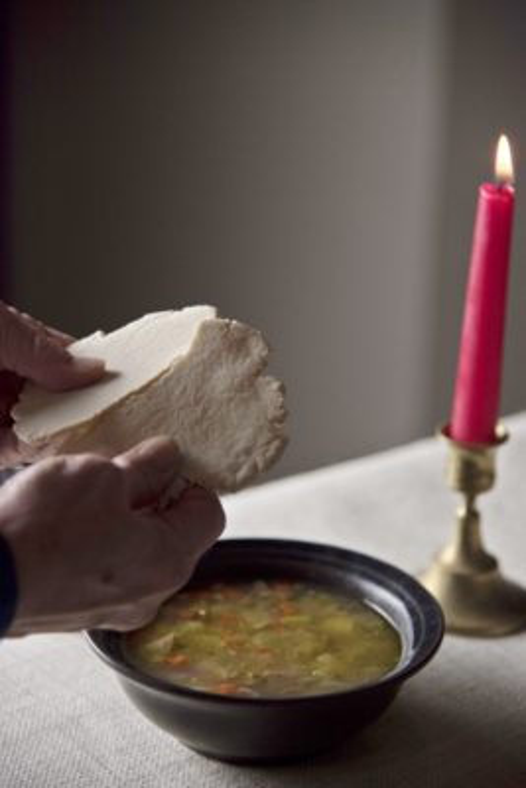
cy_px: 394
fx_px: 2628
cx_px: 263
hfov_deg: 11.4
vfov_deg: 17.1
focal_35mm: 120
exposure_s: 1/400
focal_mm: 120
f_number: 4
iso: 200
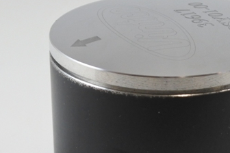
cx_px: 136
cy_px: 178
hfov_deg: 13.2
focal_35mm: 156
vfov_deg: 8.7
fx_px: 997
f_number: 4.5
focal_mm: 17.6
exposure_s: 1/125
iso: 450
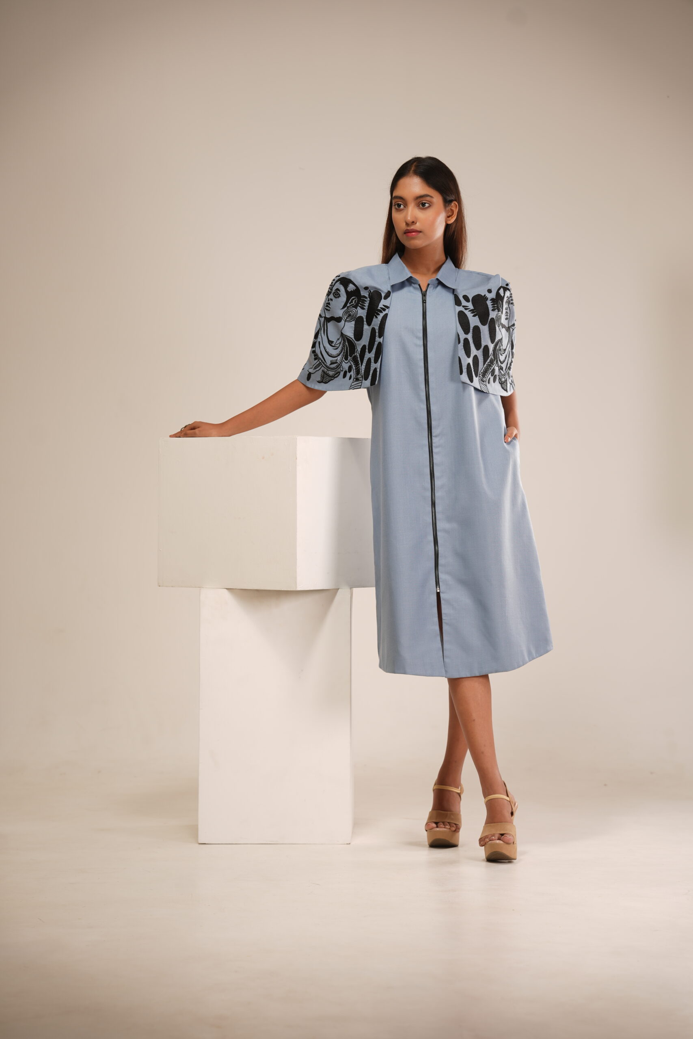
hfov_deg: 16.1
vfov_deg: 23.9
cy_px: 520
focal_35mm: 85
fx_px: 2454
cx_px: 346
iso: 50
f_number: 4
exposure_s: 1/125
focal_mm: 85
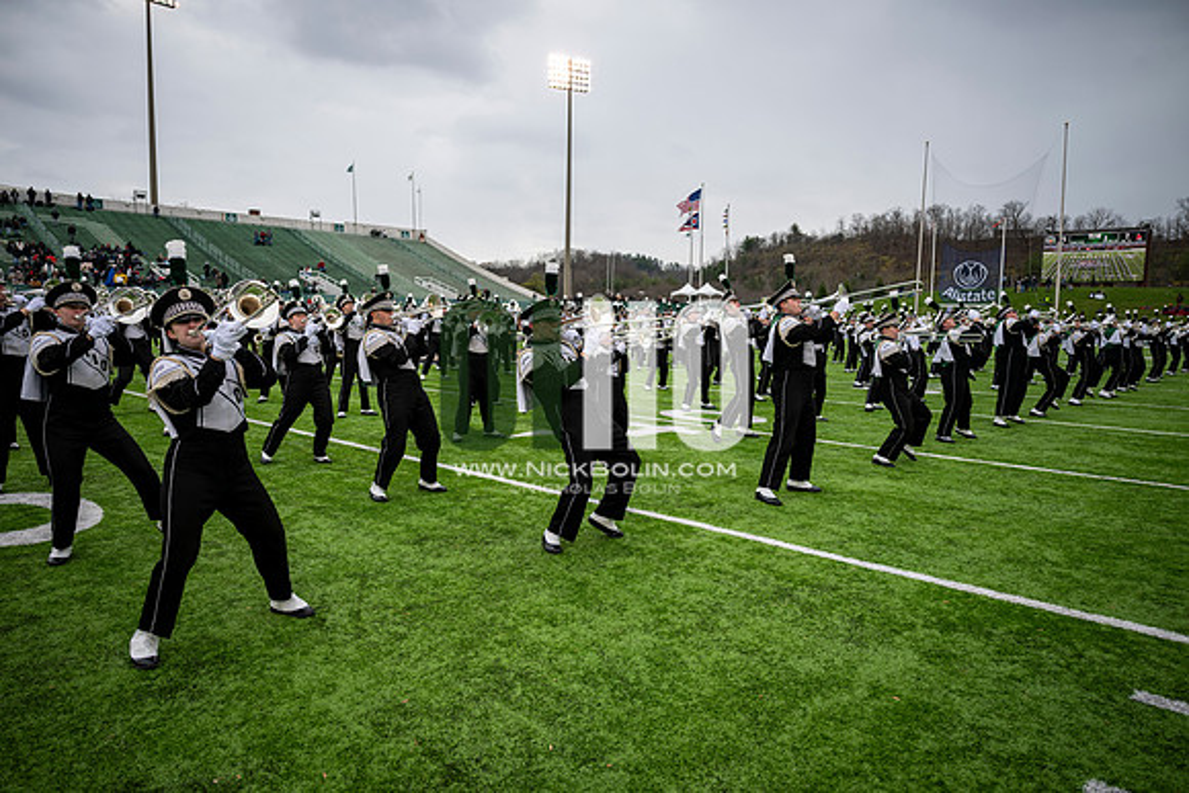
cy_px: 396
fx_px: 793
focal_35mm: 24
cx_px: 594
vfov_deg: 53.2
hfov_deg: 73.7
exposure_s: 1/500
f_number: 2.8
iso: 100
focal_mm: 24
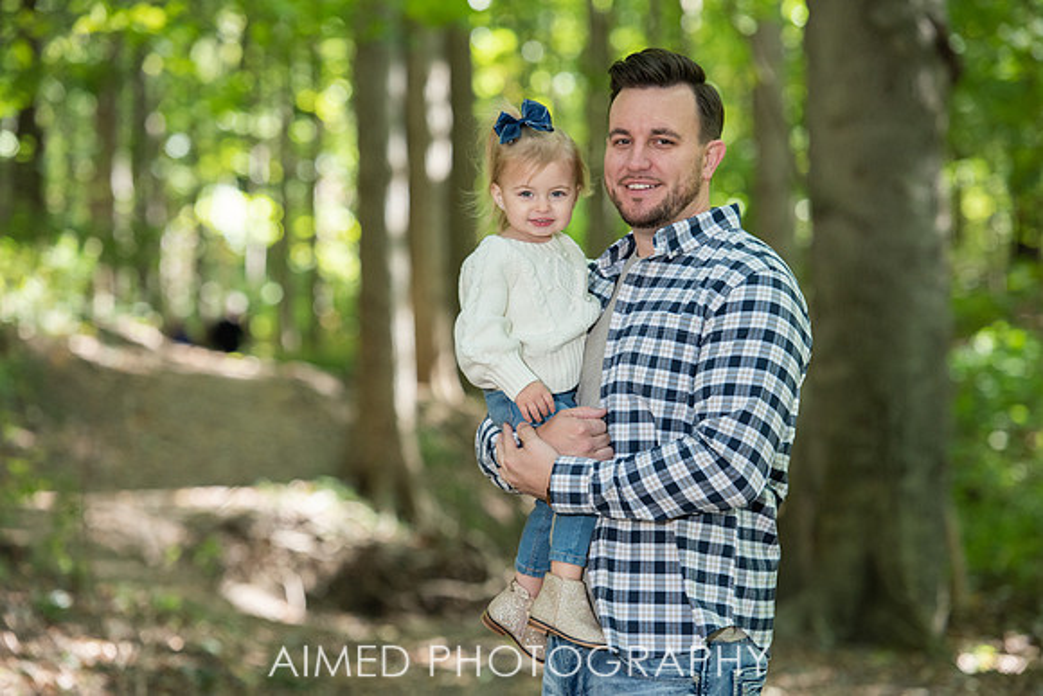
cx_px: 532
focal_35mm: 162
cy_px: 353
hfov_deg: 12.7
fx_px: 4689
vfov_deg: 8.5
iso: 800
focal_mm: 145
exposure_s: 1/250
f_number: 4.5
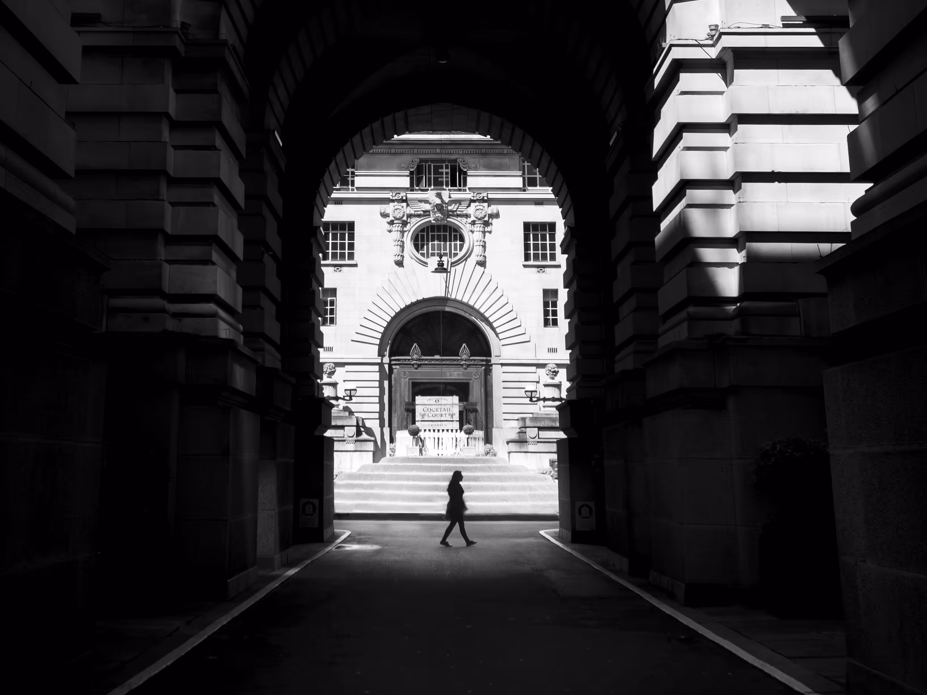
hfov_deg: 36.8
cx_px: 464
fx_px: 1393
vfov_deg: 27.1
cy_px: 73
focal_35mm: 52
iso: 200
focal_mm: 24
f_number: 6.4
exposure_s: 1/500
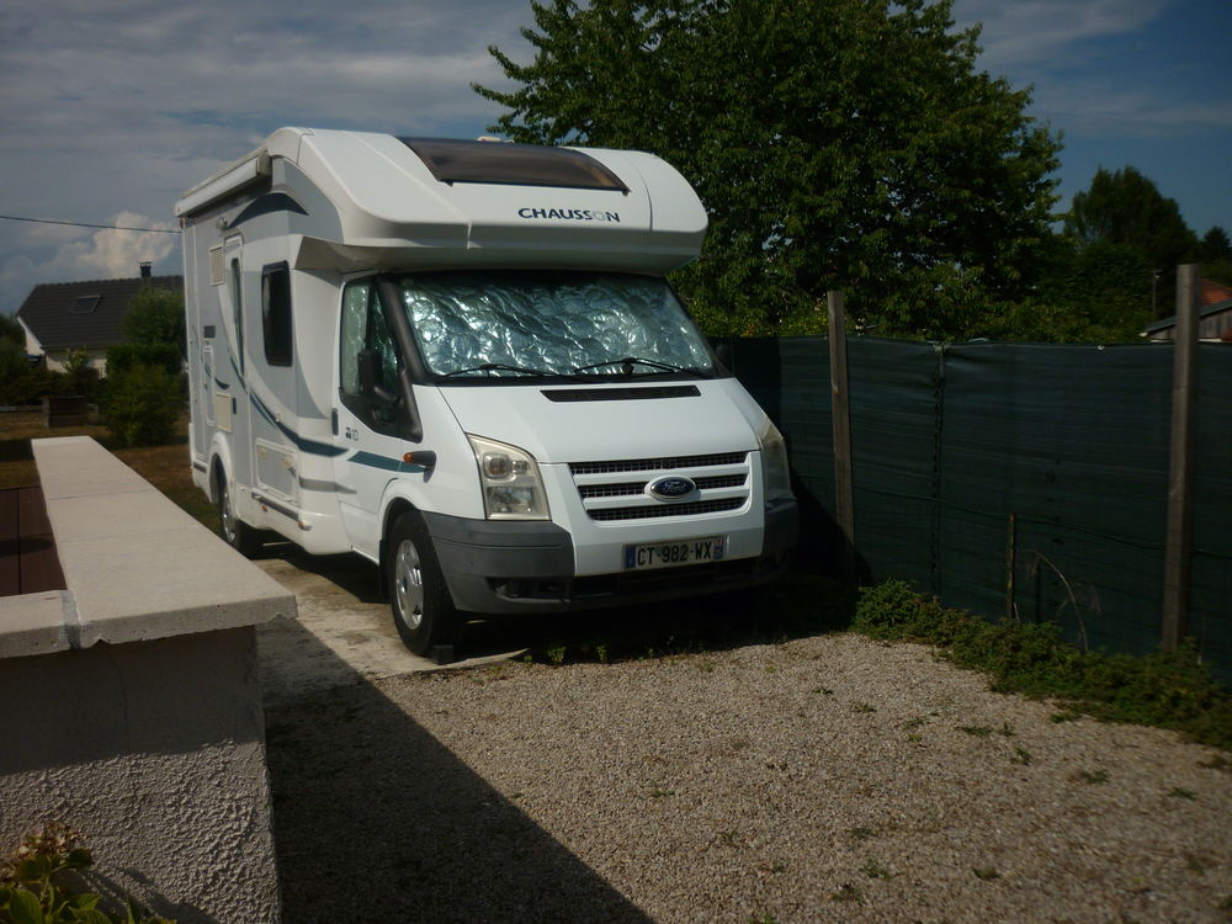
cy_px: 462
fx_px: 1174
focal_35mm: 33
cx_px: 616
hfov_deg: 55.4
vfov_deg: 42.9
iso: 80
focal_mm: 5.5
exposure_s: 1/800
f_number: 8
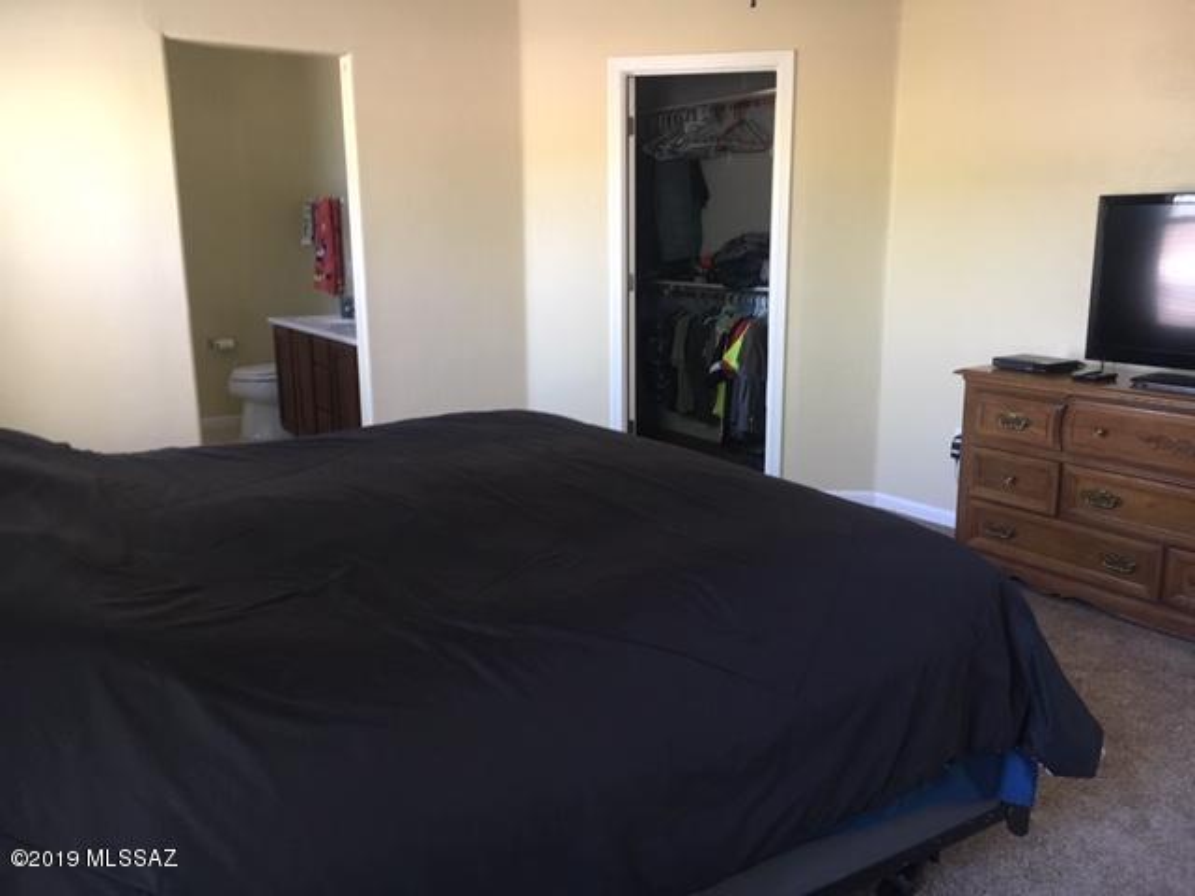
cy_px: 448
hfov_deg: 61.7
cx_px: 598
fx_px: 1001
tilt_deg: -11.4
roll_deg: +0.8
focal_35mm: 29
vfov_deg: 48.2
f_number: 2.2
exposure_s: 1/33
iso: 200
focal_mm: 4.15
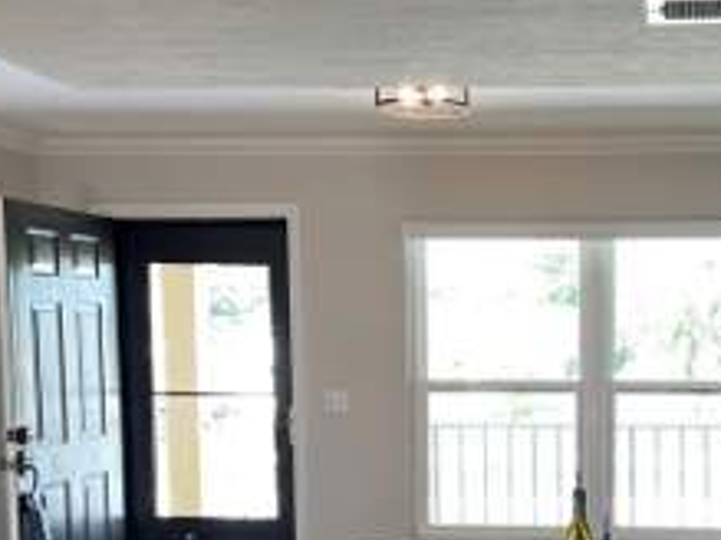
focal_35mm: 57
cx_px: 586
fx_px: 1187
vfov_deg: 25.1
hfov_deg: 32.8
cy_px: 458
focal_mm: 4.2
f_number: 1.6
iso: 50
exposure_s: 1/120
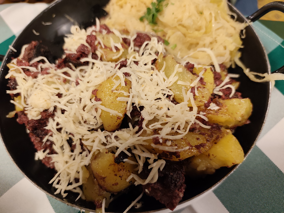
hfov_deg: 73.9
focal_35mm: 23
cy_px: 106
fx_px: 189
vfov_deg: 58.9
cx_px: 142
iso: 640
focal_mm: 6.19
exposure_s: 1/33.3
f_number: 1.65
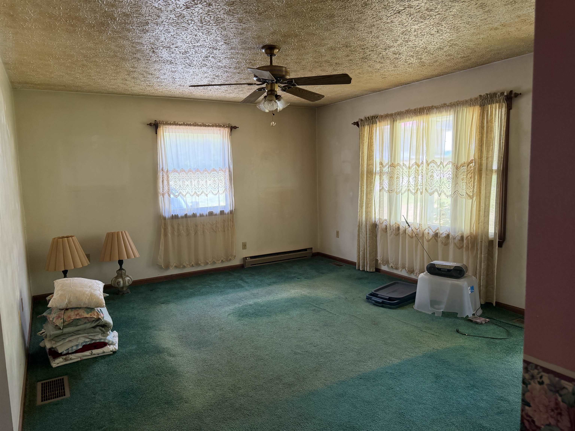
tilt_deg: -6.5
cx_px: 288
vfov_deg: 56.8
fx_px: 399
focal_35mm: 24
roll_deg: +2.1
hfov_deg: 71.6
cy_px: 216
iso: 200
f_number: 1.78
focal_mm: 6.76
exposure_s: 1/98
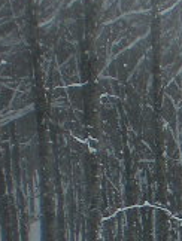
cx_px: 613
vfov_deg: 8.1
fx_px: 1678
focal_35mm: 240
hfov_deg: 5.7
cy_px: 360
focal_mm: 6.3
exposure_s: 1/270
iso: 64
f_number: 4.6
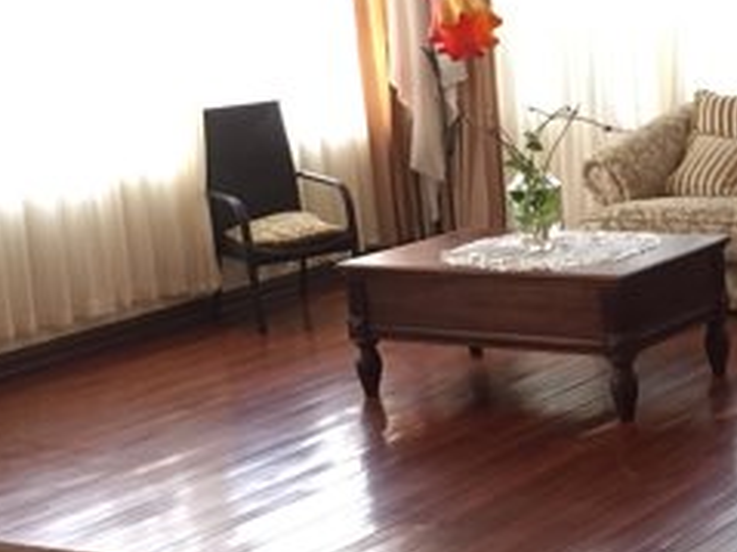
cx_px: 708
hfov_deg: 24.4
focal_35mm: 77
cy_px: 170
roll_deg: +2.3
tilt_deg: -7.3
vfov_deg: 19.0
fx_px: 1639
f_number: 2.2
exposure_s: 1/30
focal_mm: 4.15
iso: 125
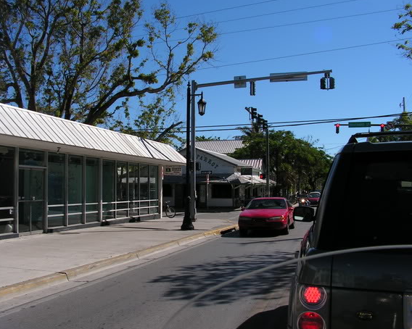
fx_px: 463
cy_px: 165
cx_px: 195
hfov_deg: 47.9
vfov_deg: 39.1
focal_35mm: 38
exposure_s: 1/800
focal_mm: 6
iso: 64
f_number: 4.8
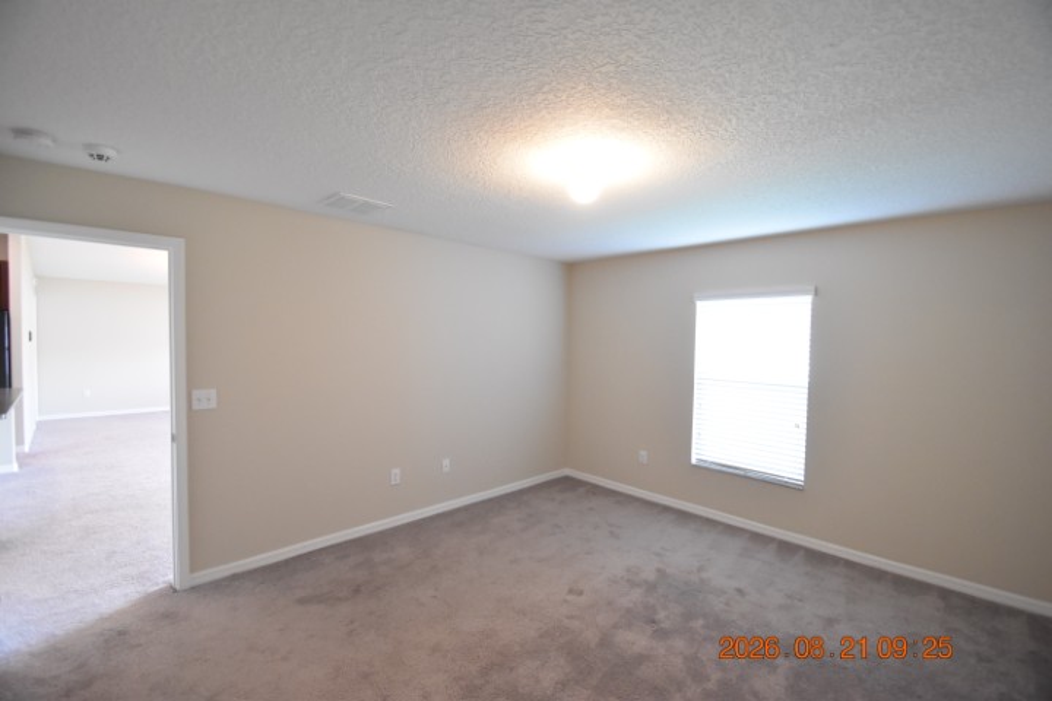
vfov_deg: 77.3
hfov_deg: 100.4
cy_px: 350
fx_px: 438
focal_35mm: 15
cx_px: 526
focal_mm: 10
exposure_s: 1/60
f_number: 3.5
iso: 2200
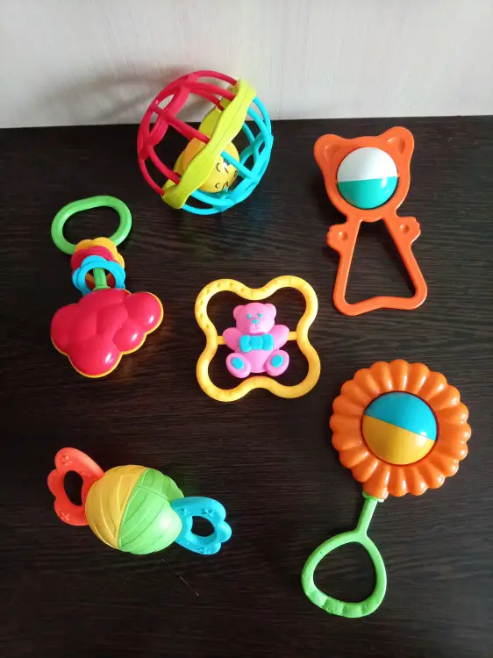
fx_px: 475
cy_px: 329
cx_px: 246
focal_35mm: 25
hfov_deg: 54.9
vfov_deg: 69.4
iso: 800
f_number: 1.8
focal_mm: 4.15
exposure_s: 1/25
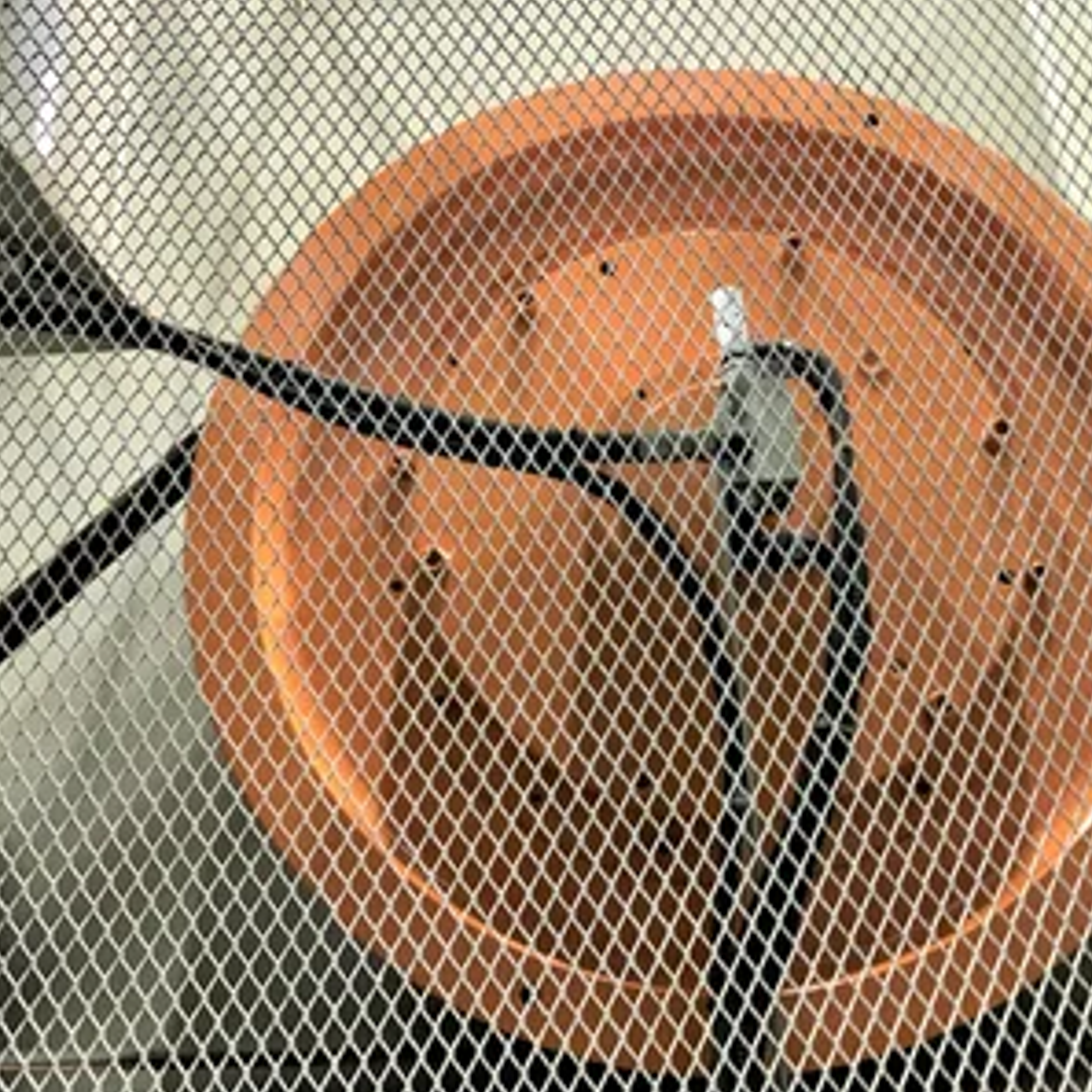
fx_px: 1106
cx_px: 669
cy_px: 548
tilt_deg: +16.4
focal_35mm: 31
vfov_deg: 52.5
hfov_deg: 52.1
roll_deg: +4.4
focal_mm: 4.25
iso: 800
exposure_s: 1/30
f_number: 1.8
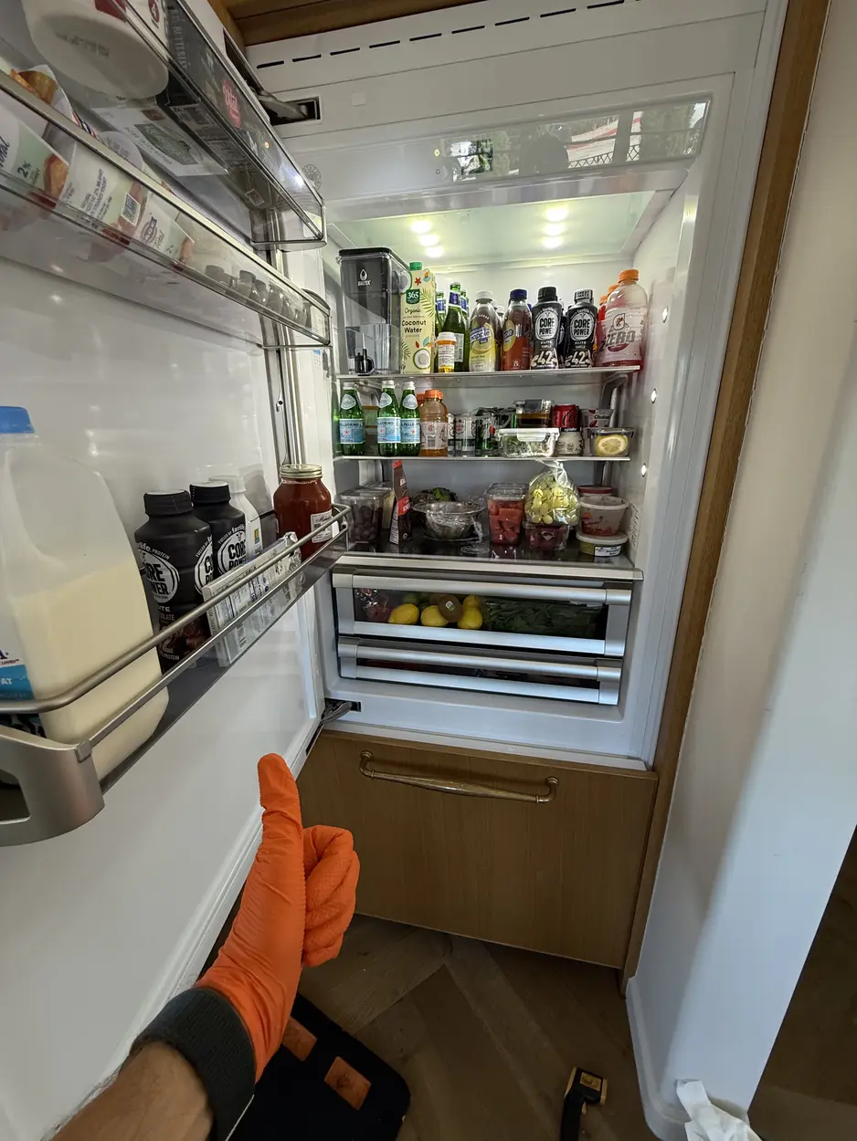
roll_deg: +1.9
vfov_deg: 102.1
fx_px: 462
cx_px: 428
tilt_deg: -17.3
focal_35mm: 14
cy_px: 570
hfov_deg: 85.7
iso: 125
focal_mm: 2.22
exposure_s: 1/93
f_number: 2.2
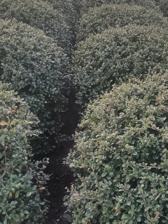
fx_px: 336
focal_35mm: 52
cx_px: 158
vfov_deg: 36.8
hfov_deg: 26.9
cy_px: 122
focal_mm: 4.26
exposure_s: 1/33.3
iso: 744
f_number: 1.8
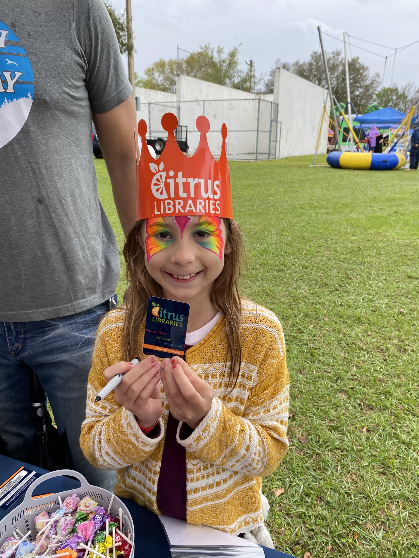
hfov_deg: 53.1
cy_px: 279
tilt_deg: -17.3
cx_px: 210
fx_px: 420
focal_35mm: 26
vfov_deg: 67.3
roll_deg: -0.9
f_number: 1.8
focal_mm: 4.25
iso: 32
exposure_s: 1/276
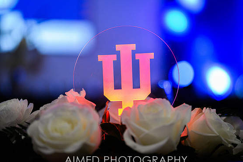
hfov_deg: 18.4
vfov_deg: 12.3
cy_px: 84
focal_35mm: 111
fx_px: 749
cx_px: 127
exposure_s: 1/125
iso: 2500
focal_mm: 105
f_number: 3
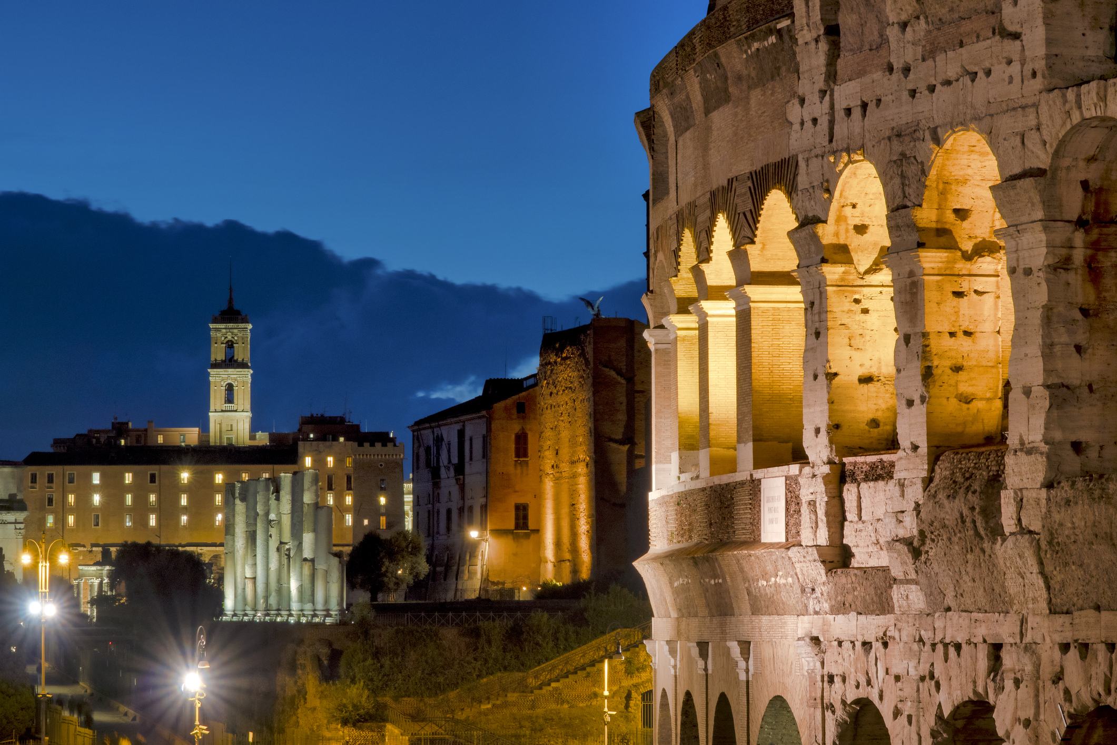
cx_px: 558
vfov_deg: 10.2
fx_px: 4188
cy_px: 372
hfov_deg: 15.2
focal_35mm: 135
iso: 100
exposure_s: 3.2
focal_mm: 49.51
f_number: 8
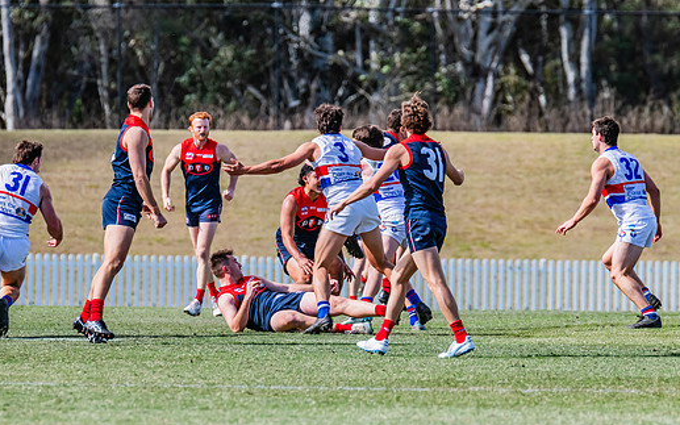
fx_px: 9117
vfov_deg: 2.7
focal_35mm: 492
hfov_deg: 4.3
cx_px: 326
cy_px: 213
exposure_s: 1/2000
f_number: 7.1
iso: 800
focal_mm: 420
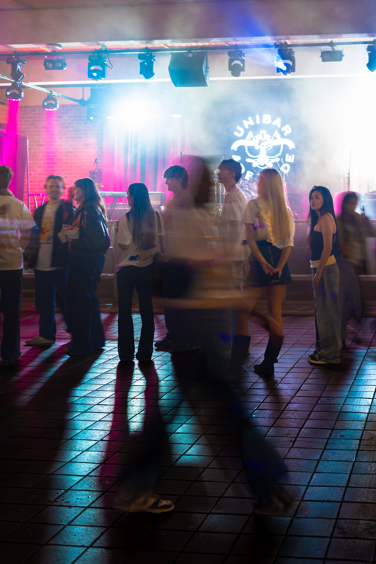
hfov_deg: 28.6
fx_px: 736
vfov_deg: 41.9
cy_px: 282
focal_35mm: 47
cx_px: 188
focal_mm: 47
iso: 1000
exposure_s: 1/6
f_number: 2.8
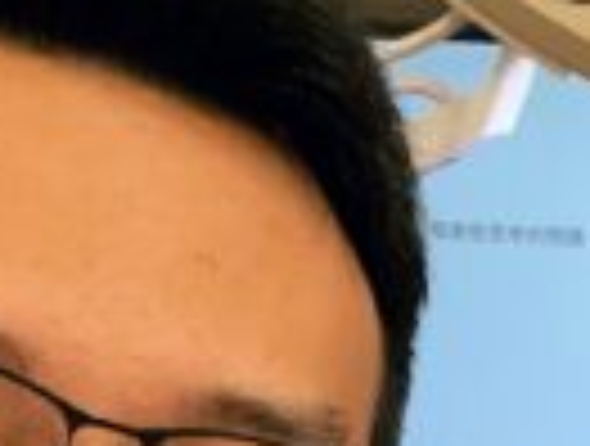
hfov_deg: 12.6
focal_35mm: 152
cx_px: 761
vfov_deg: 9.0
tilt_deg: -21.3
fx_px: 2598
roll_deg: -1.7
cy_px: 1005
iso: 160
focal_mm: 4.2
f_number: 1.6
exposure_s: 1/60
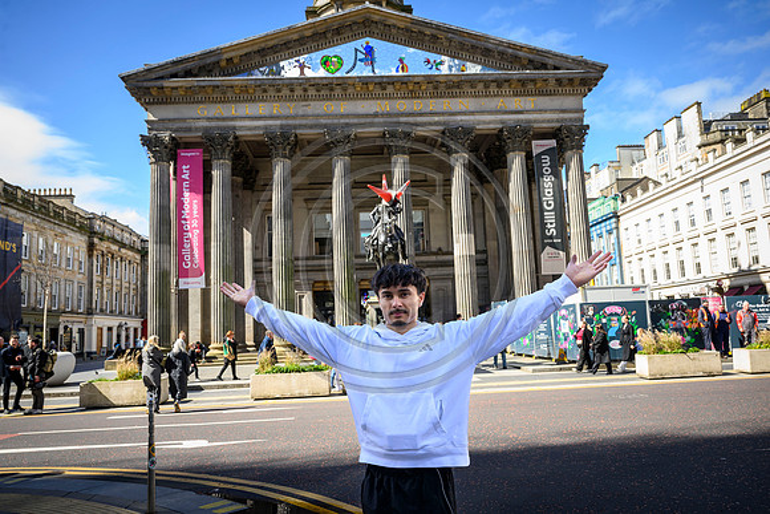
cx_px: 385
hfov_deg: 65.5
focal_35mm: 28
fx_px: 599
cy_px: 257
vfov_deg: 46.4
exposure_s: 1/500
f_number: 6.3
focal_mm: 28
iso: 500
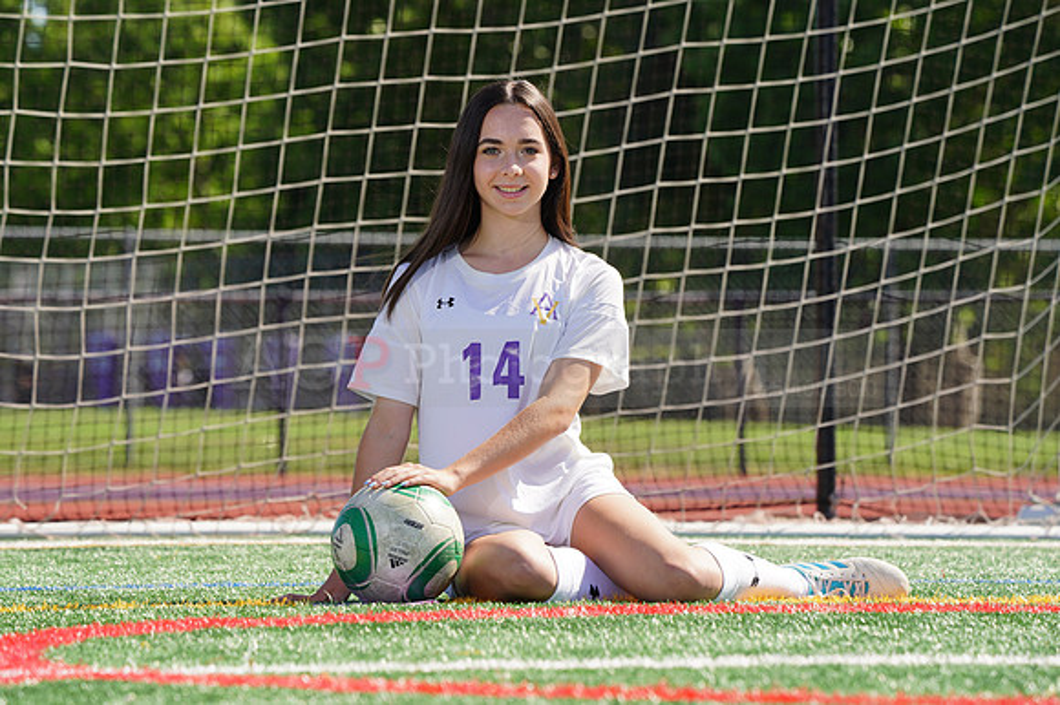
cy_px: 352
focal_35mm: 279
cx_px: 530
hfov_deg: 7.4
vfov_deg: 4.9
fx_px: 8210
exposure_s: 1/250
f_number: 11
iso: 200
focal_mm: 279
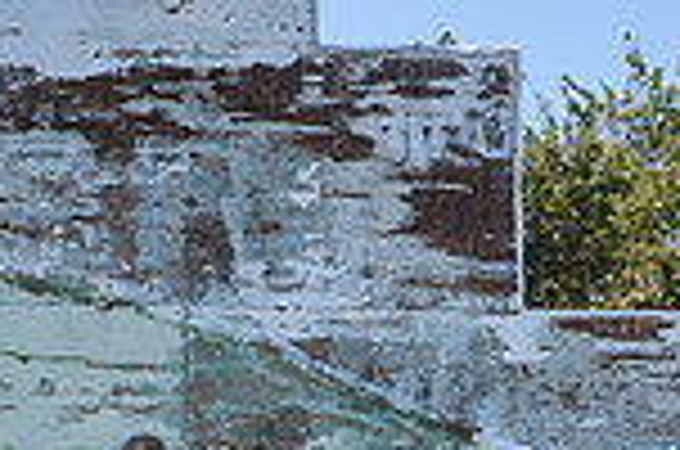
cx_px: 41
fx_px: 3806
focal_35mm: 202
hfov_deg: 10.1
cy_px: 578
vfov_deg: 6.7
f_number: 8
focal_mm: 35
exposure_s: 1/250
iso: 200
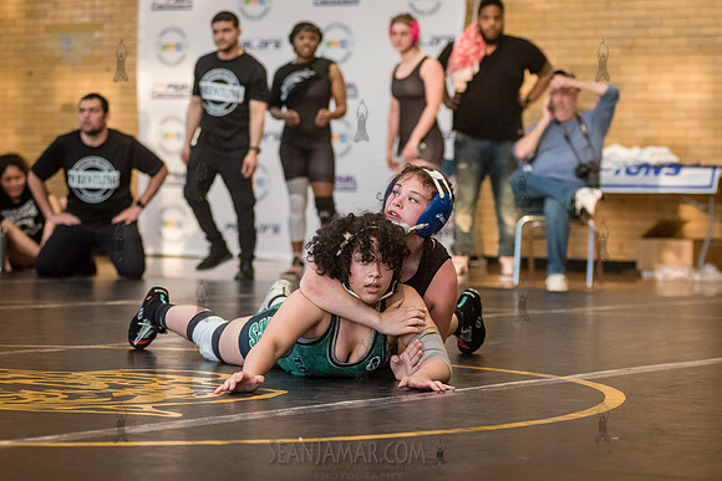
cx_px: 384
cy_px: 271
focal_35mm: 120
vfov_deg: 11.4
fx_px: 2417
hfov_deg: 17.0
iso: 5000
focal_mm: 100
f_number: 3.5
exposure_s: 1/400
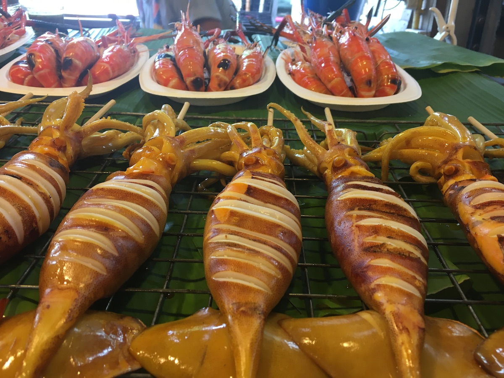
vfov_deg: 48.2
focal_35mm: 29
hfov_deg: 61.7
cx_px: 252
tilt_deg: -26.6
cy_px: 189
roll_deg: -1.4
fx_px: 422
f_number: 2.2
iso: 64
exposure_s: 1/33
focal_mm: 4.15
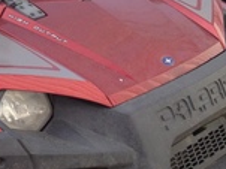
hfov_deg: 14.7
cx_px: -94
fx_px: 822
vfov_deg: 11.7
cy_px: 15
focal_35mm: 126
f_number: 2.4
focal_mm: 4.28
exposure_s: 1/428
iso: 50
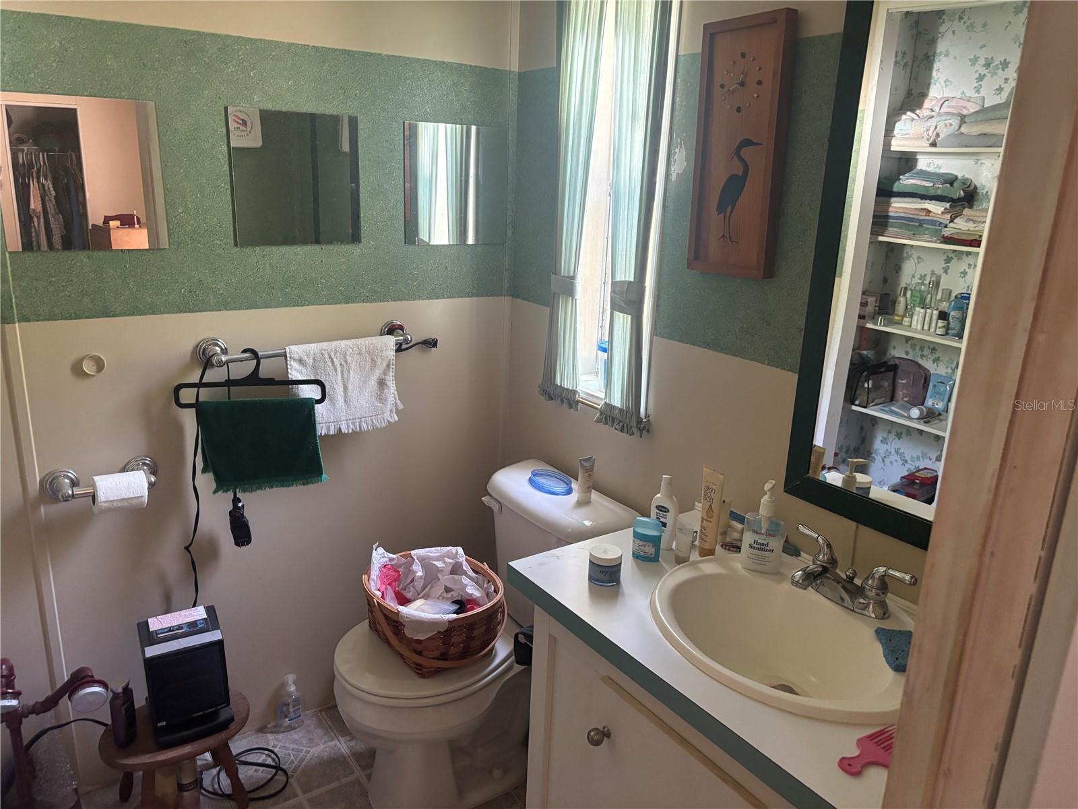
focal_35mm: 26
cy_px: 404
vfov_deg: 53.1
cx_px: 539
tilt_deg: -15.9
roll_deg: -2.0
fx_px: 810
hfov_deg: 67.3
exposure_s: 1/60
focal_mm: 5.96
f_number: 1.6
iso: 500
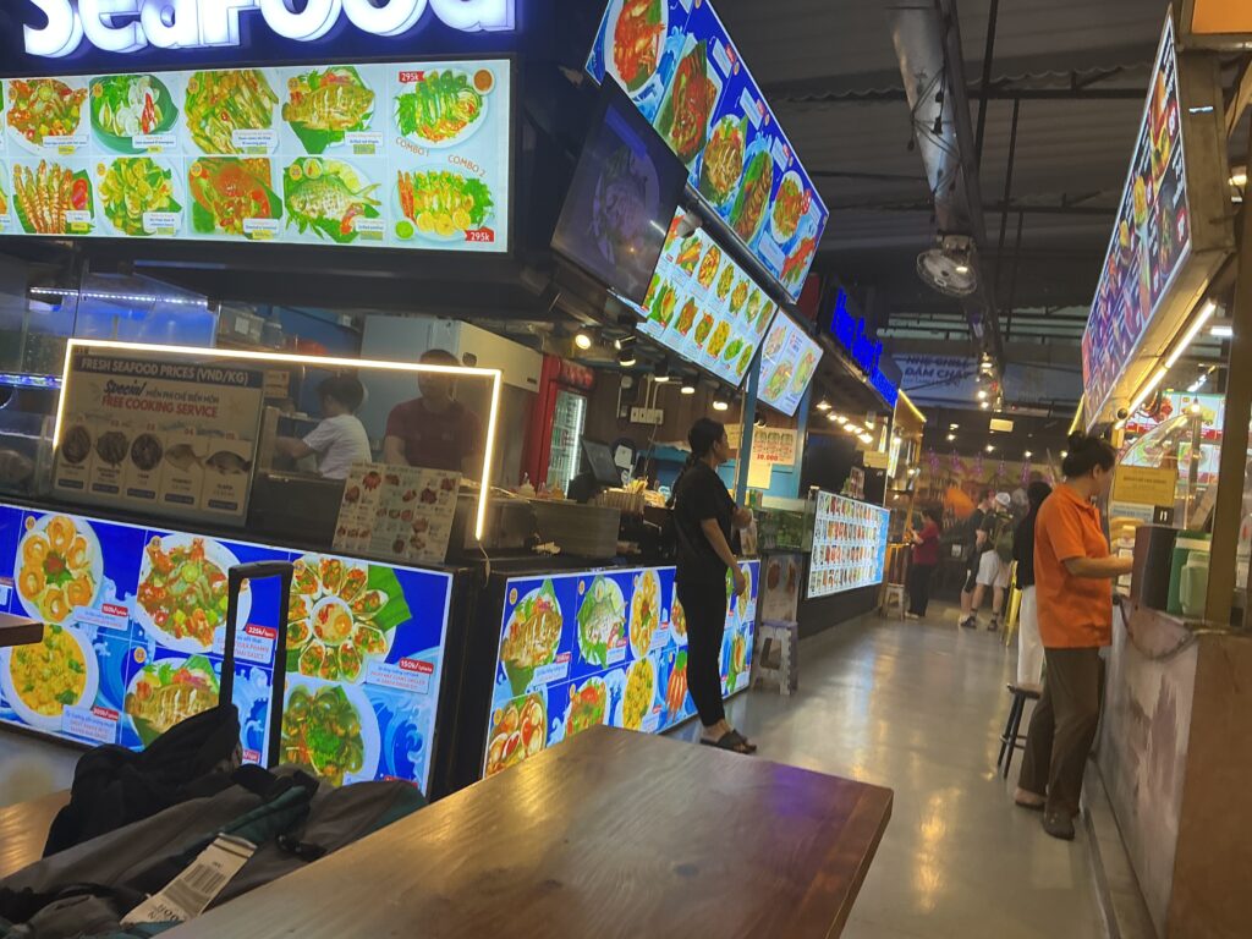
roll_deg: -7.7
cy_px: 470
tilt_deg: +0.5
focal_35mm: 29
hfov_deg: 61.7
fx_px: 1049
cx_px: 626
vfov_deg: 48.2
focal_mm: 3
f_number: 1.8
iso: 40
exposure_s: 1/50
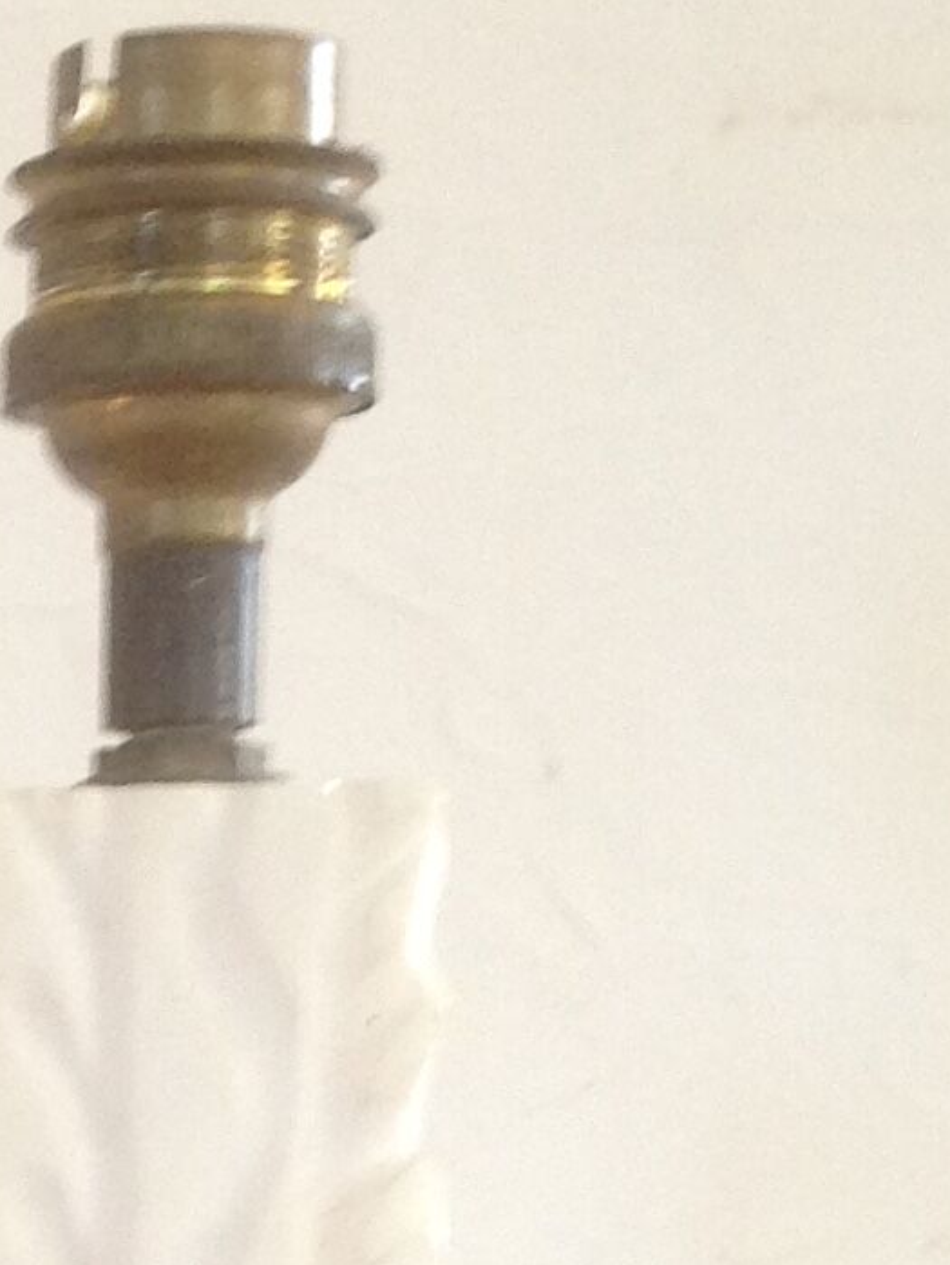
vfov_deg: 12.0
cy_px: 2126
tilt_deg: -5.2
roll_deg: +0.3
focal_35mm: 154
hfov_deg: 9.3
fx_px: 5630
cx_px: -666
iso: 125
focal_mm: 4.12
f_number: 2.4
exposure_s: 1/20
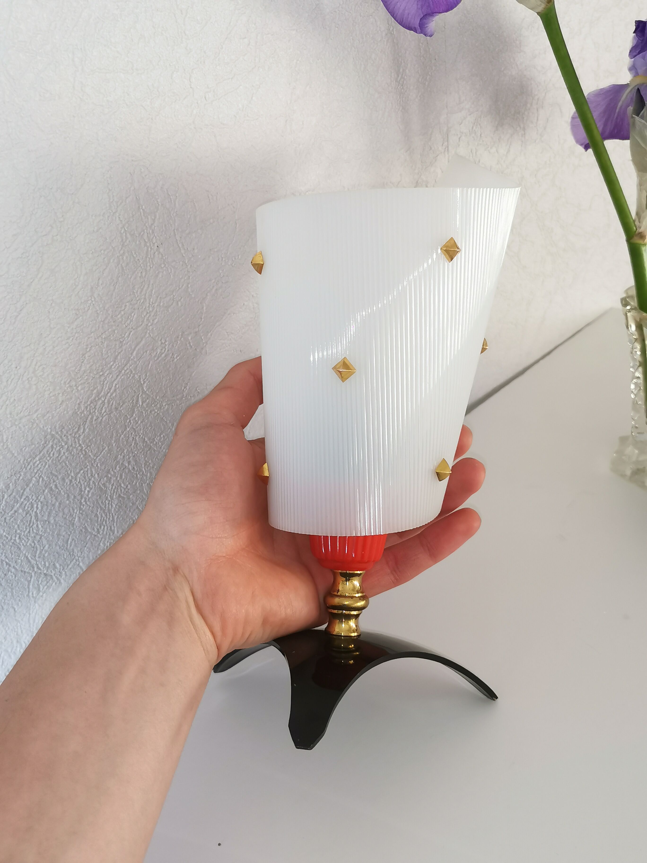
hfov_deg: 37.7
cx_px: 324
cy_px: 432
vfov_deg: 49.0
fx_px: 947
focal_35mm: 38
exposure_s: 1/100
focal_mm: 5.58
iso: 160
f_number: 1.8
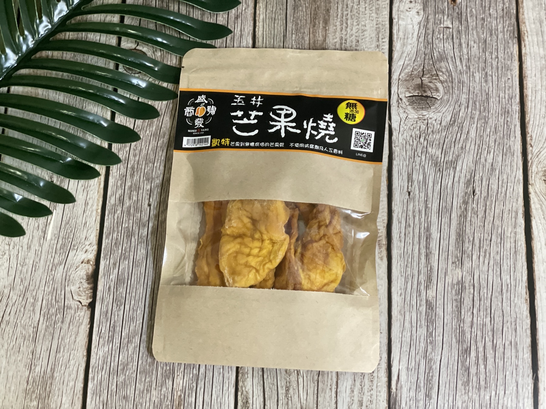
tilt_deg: -73.0
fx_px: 820
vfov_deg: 28.0
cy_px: 204
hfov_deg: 36.8
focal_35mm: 52
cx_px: 273
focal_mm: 6
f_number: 2
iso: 500
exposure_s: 1/24
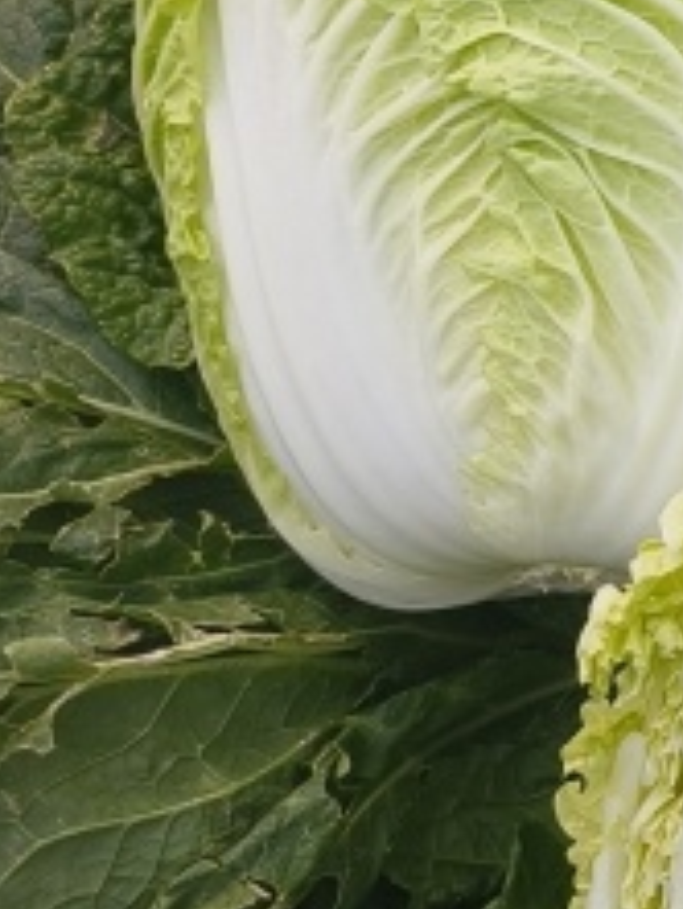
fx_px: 2917
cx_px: 1539
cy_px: 19
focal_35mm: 111
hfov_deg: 11.5
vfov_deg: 17.3
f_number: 1.75
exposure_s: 1/1305
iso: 72
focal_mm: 5.5
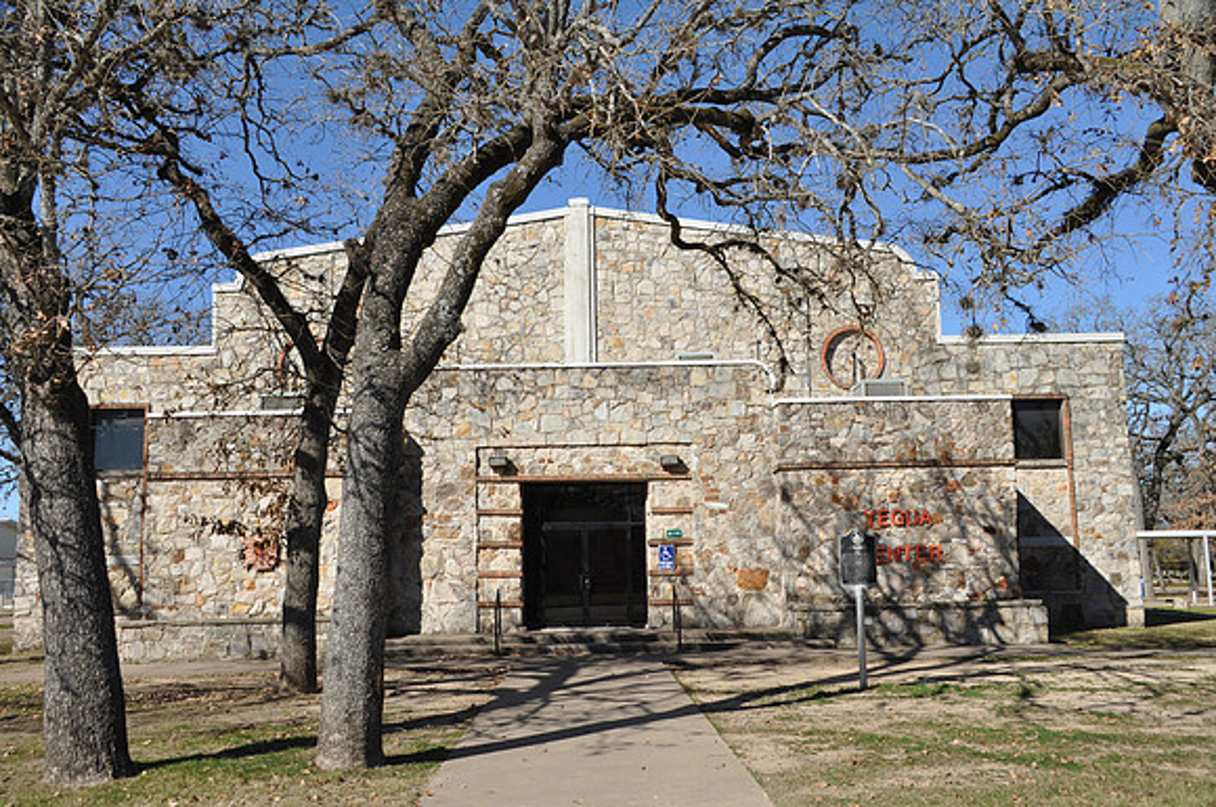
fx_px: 1214
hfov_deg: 53.2
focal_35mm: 36
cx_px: 608
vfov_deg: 36.8
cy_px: 404
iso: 200
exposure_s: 1/320
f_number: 9
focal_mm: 24
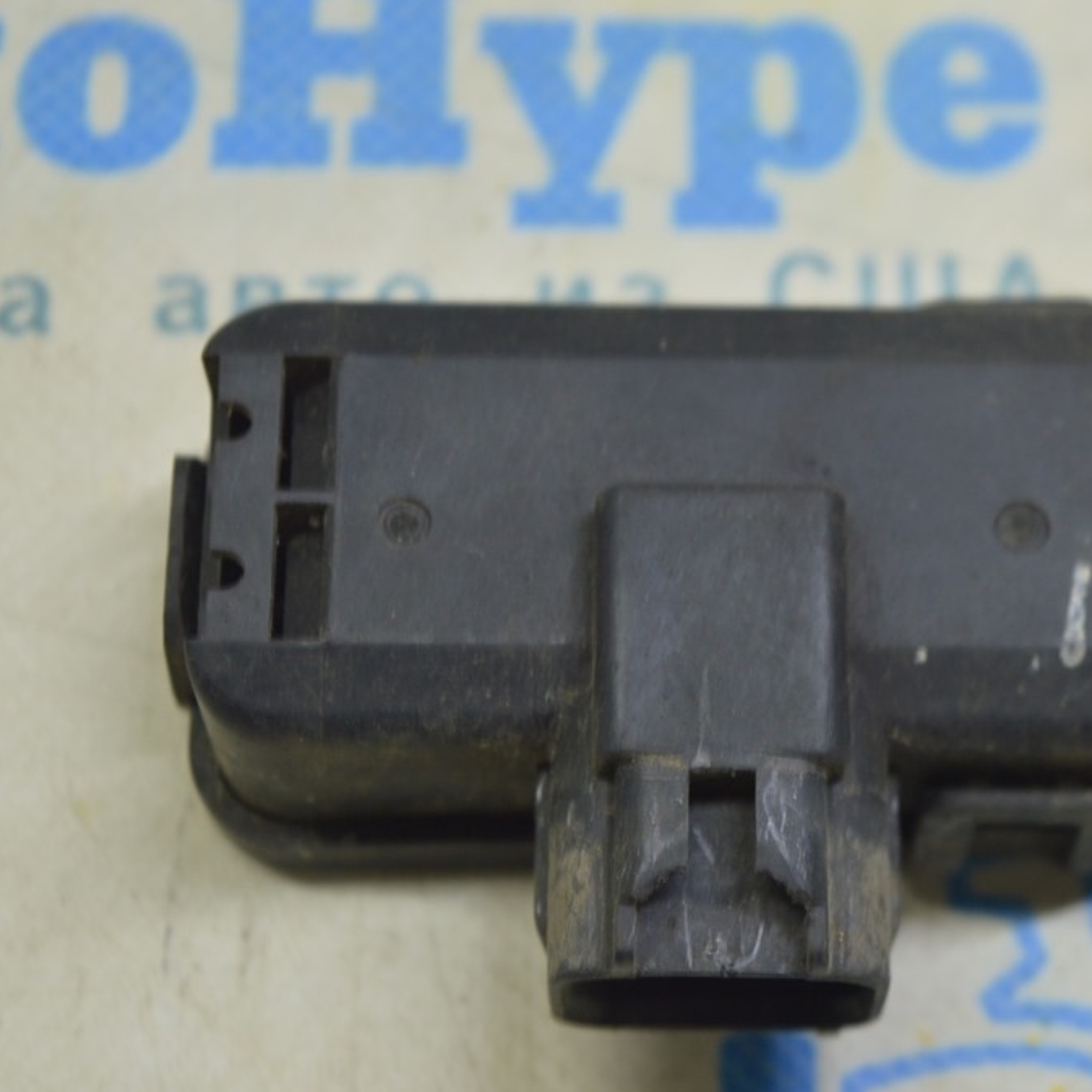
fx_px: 3319
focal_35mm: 93
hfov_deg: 18.6
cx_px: 811
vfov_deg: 18.7
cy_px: 544
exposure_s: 1/20
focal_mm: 48
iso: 400
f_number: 5.6
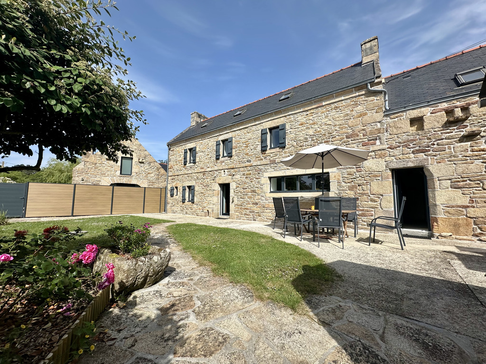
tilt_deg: +6.1
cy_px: 182
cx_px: 243
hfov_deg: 102.1
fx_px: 197
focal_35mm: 14
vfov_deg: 85.7
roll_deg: -0.5
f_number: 2.2
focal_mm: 2.22
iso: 50
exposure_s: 1/2681
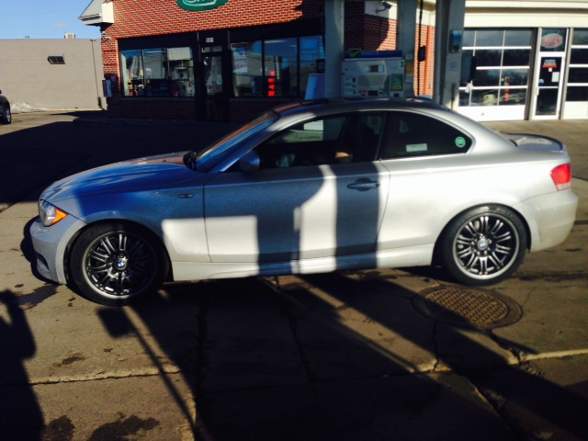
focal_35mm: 33
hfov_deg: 55.4
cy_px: 220
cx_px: 294
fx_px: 561
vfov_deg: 42.9
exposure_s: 1/1869
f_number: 2.4
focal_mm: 4.12
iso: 50
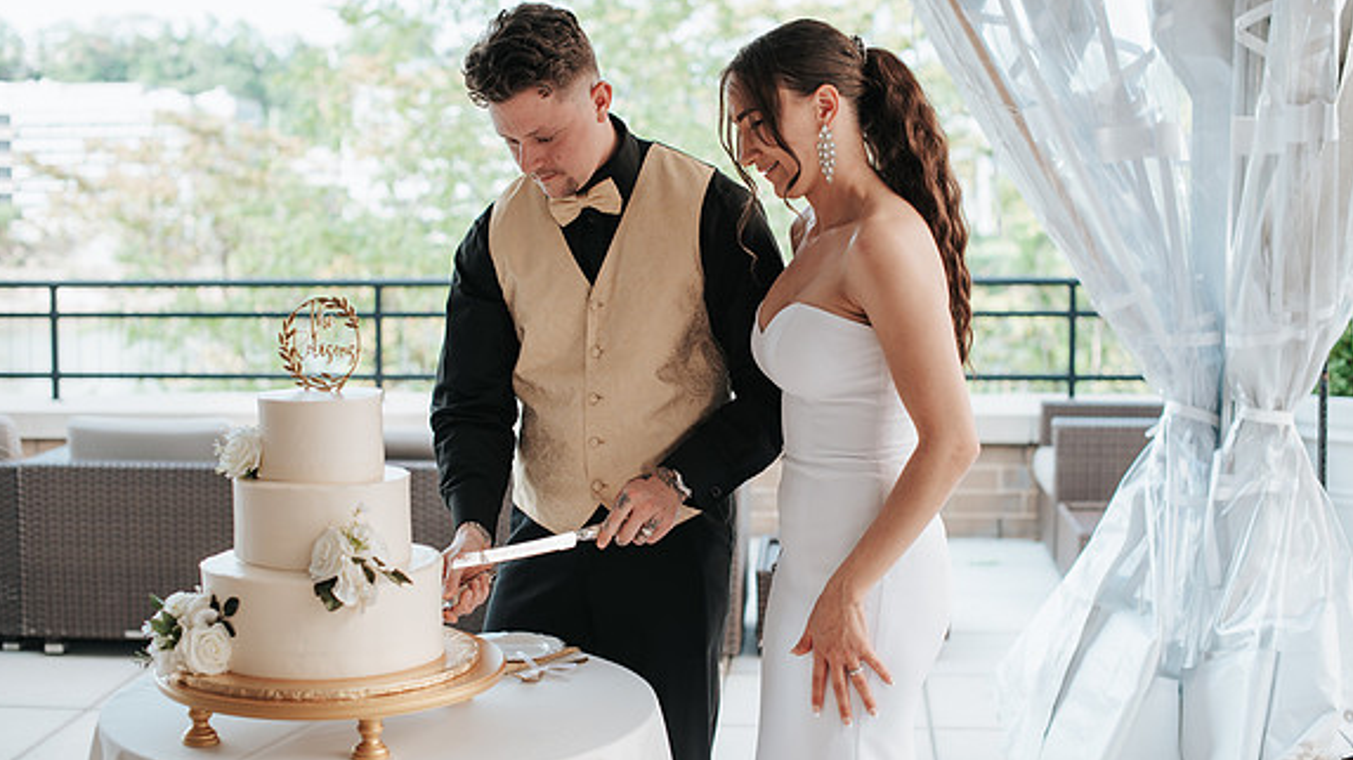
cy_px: 353
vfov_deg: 22.6
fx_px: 1901
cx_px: 673
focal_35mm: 53
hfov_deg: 39.2
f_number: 2.8
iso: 100
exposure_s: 1/160
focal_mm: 50
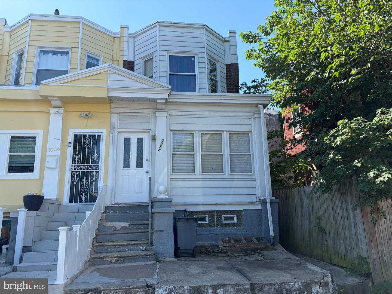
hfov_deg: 67.3
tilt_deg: +13.2
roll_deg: +1.6
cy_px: 147
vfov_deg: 53.1
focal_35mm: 26
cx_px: 196
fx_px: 294
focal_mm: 5.96
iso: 50
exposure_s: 1/1175
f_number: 1.6
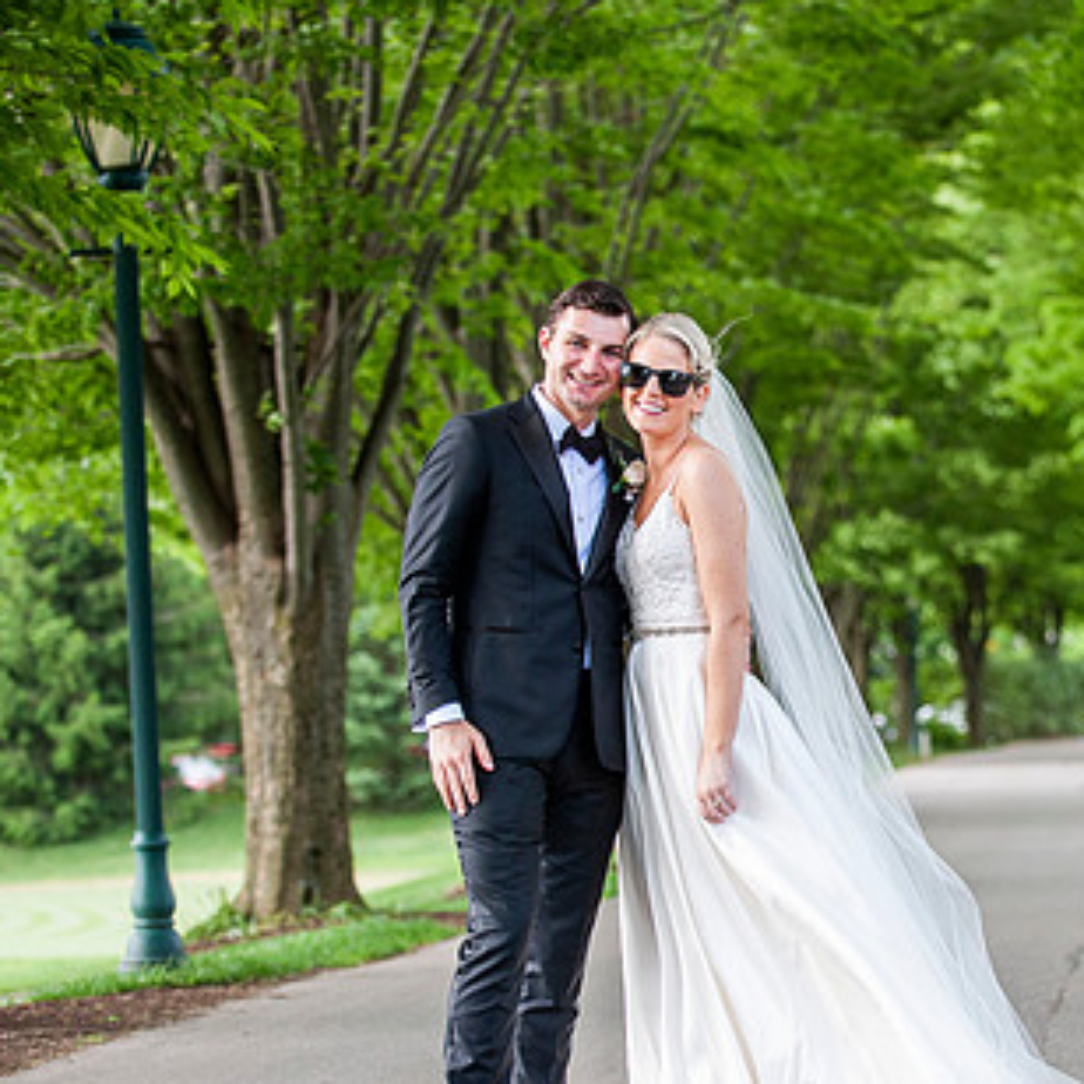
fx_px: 4641
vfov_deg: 13.3
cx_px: 855
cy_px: 630
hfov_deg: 13.3
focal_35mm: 131
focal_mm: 82
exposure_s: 1/800
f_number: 2.8
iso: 640
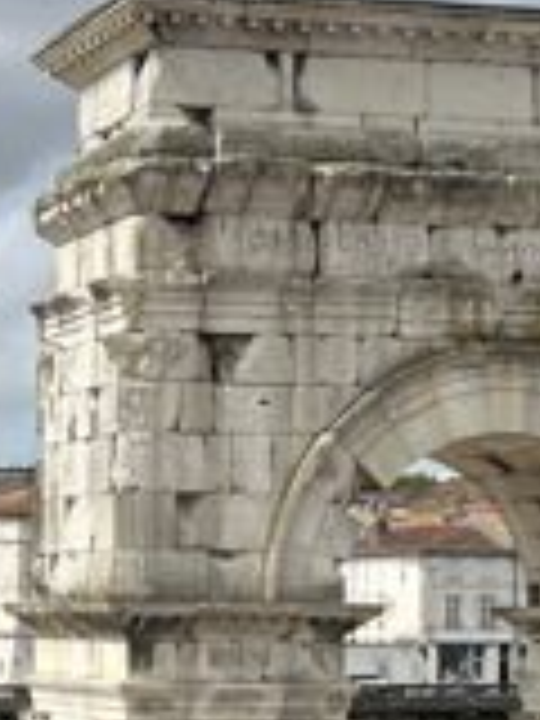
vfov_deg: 15.1
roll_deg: -1.0
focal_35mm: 130
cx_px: -144
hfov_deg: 11.1
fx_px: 2704
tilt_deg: -1.2
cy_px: 590
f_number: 1.6
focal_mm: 5.1
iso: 50
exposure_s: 1/5848
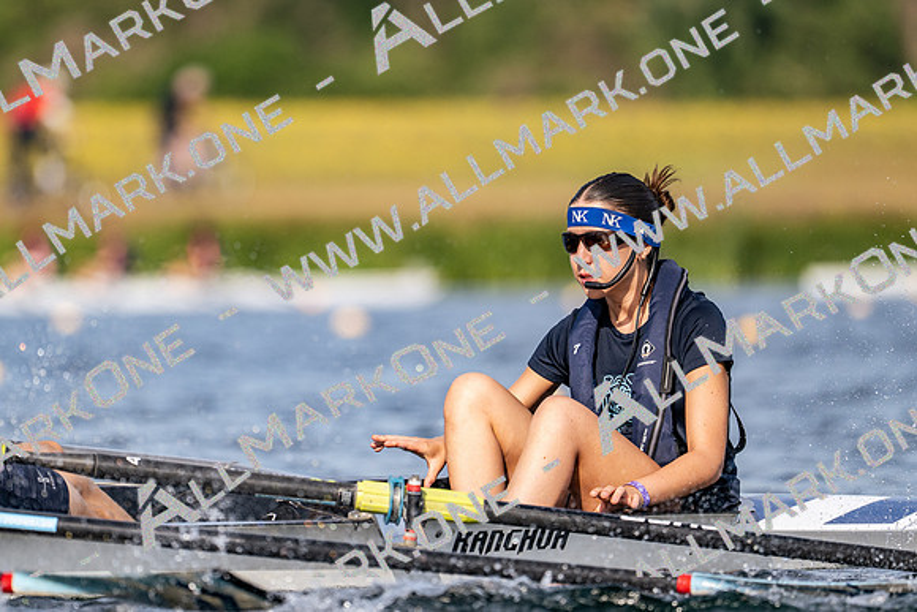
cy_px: 306
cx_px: 458
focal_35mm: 600
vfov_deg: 2.3
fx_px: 15294
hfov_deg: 3.4
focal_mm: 400
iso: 280
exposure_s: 1/2500
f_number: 4.5
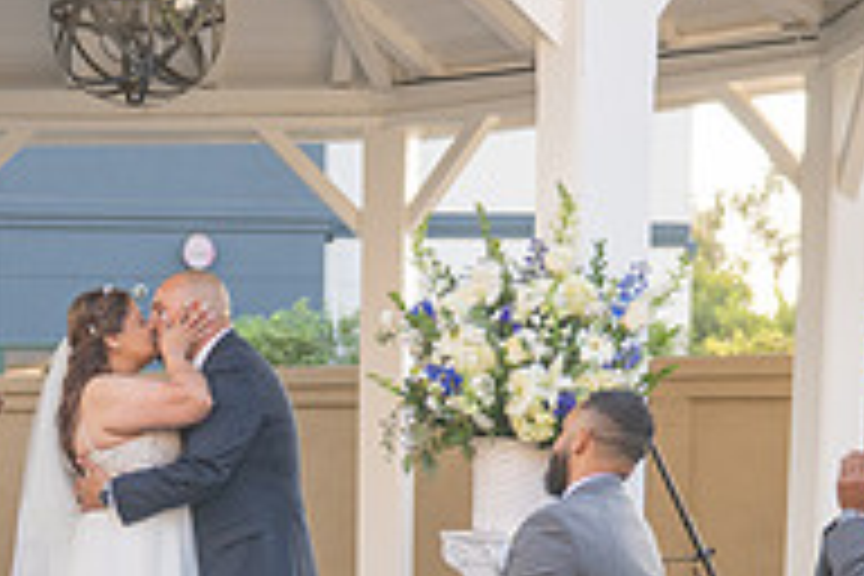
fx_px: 2448
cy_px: 695
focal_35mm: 102
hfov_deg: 19.5
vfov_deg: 13.1
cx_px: 4
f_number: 2.8
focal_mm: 32
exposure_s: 1/800
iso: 400
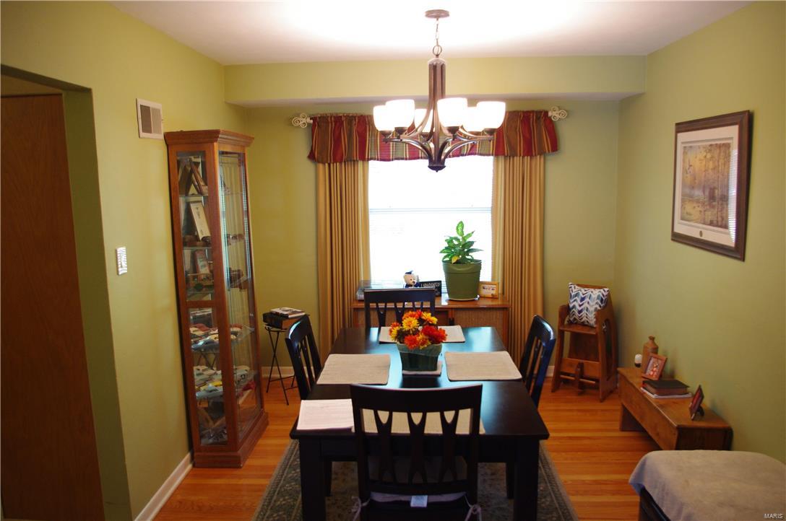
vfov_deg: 47.8
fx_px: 589
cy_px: 260
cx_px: 393
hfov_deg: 67.5
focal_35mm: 27
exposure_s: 1/40
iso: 800
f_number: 3.5
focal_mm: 18
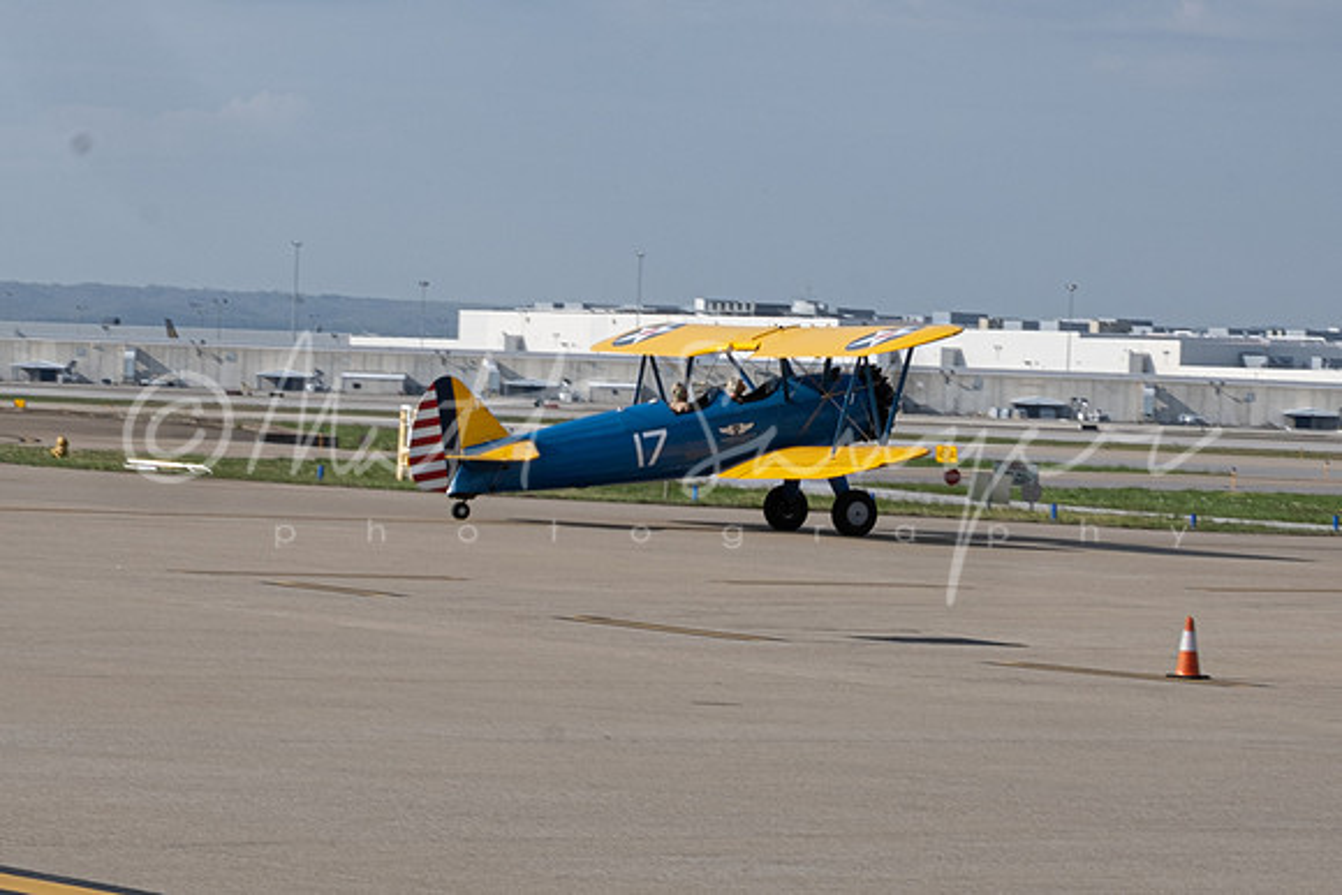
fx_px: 5654
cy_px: 584
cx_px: 451
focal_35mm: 152
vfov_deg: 9.1
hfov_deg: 13.5
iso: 160
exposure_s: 1/60
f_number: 22
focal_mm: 55
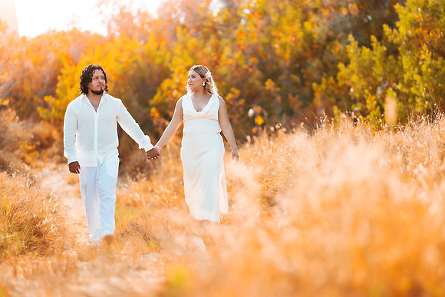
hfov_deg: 15.2
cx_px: 222
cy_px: 148
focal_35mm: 135
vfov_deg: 10.2
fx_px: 1669
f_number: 1.8
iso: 100
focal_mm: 135
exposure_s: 1/1250
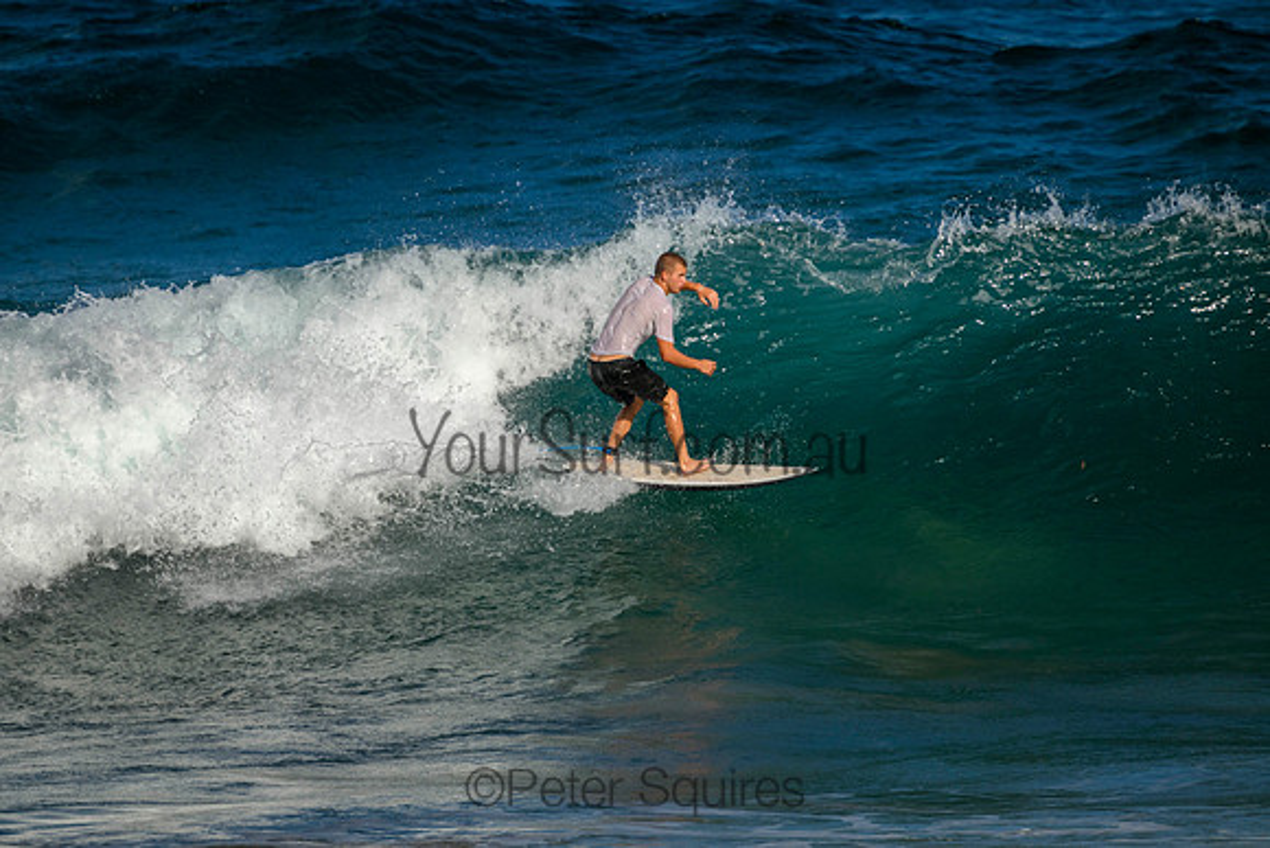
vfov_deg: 1.7
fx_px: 28228
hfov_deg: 2.6
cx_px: 635
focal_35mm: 800
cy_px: 424
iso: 560
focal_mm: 800
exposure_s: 1/1600
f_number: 11
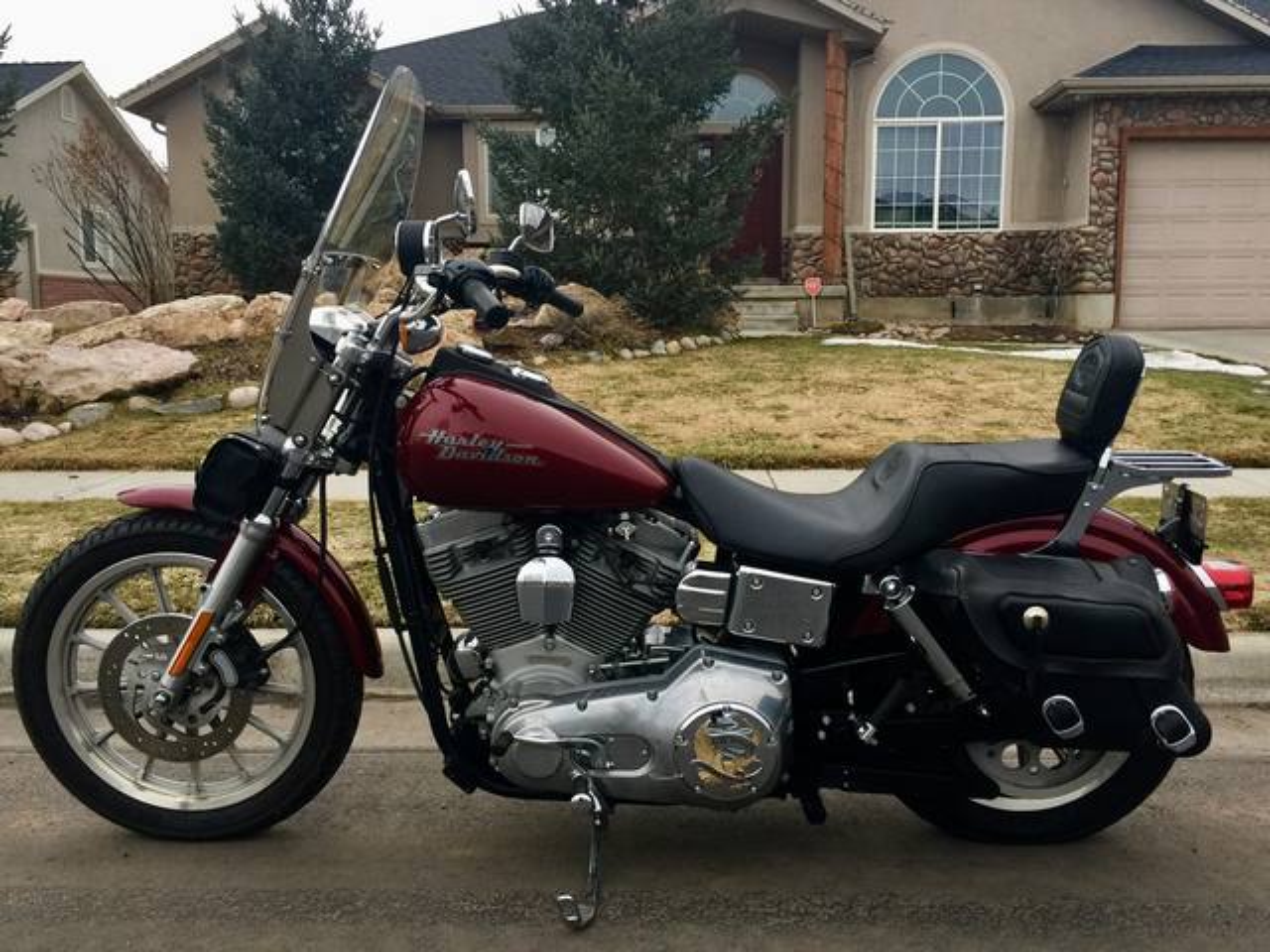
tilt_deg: -6.2
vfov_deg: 48.2
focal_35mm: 29
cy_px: 476
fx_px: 1064
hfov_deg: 61.7
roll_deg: +1.3
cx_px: 635
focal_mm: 4.15
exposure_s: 1/40
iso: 32
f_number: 2.2
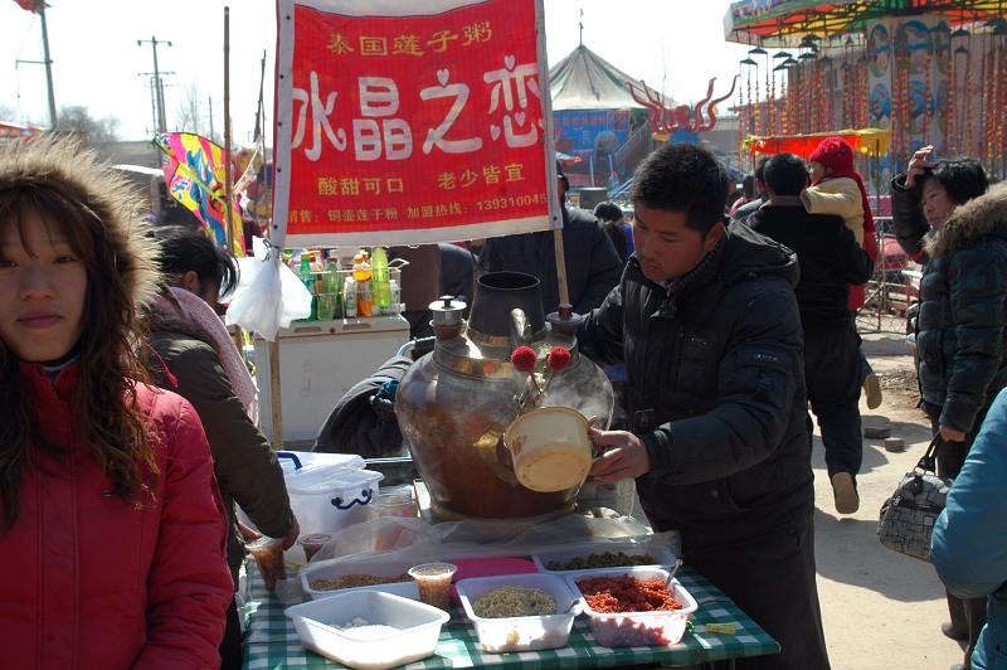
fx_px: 1425
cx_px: 504
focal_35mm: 51
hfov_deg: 38.9
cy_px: 335
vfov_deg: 26.4
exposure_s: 1/250
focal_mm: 34
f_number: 10
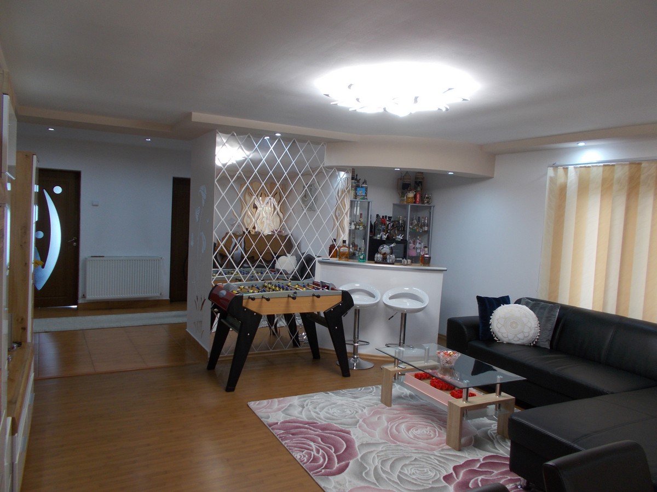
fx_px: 493
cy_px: 246
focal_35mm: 26
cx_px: 328
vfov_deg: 53.1
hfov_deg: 67.3
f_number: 3.2
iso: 80
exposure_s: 1/25
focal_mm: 4.6
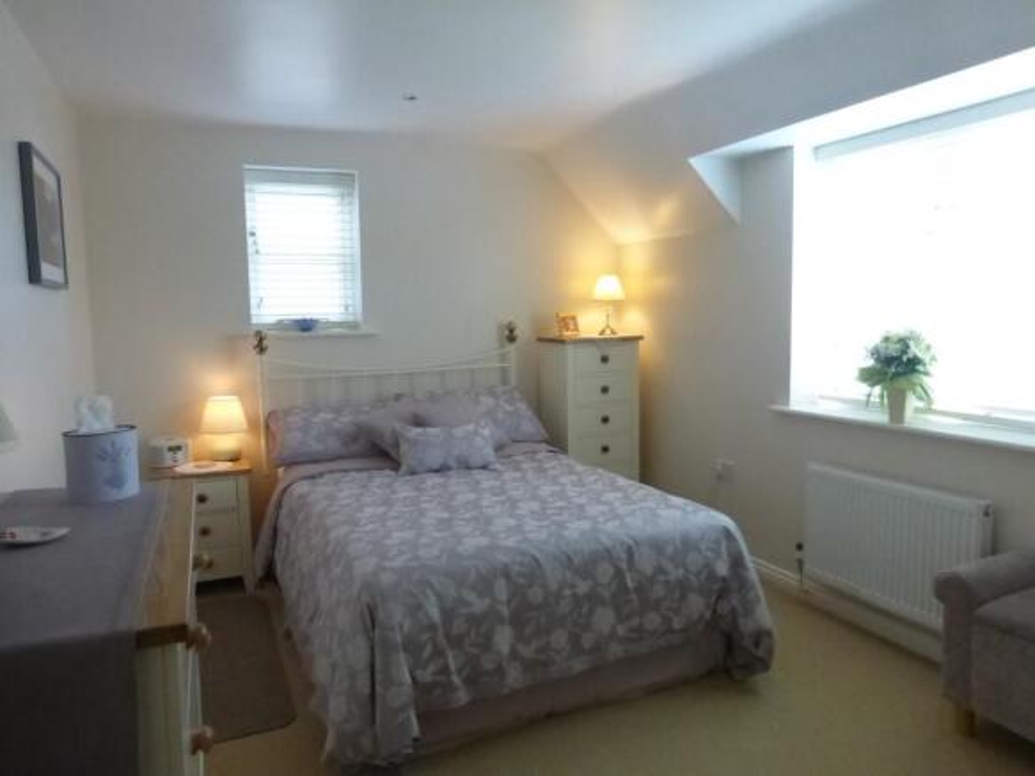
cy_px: 388
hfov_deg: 71.6
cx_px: 518
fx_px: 717
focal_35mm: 24
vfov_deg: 56.8
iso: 1000
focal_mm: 4.3
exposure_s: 1/125
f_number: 3.3
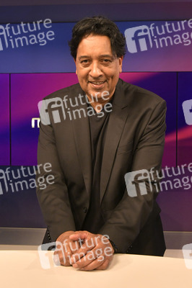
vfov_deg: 55.8
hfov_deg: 38.8
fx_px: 272
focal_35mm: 34
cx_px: 96
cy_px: 144
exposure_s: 1/200
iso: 2000
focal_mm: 34
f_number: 5.6
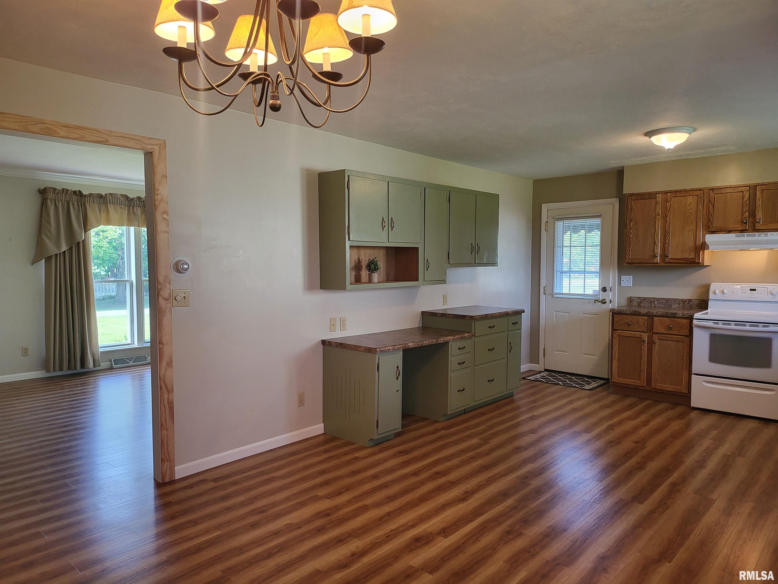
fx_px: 539
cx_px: 389
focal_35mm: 24
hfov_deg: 71.6
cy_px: 292
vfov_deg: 56.8
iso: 200
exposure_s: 1/120
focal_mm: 5
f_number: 1.8
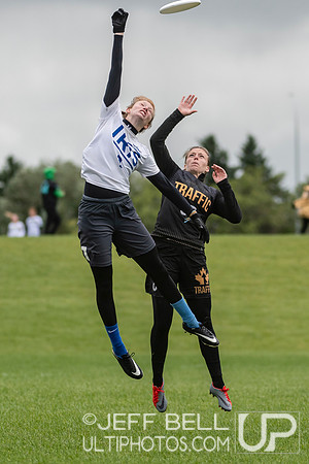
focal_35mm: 536
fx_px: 6900
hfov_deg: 2.6
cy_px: 275
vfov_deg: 3.8
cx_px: 125
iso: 160
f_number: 4
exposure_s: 1/1250
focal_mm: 200
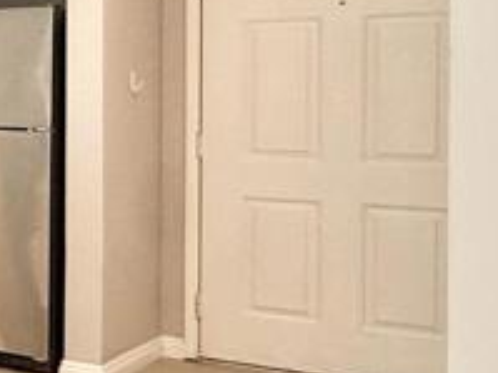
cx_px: -773
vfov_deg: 20.2
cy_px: 83
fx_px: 1035
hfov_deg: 14.1
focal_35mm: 72
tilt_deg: +0.0
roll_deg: +0.2
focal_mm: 2.22
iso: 80
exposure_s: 1/120
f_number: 2.2
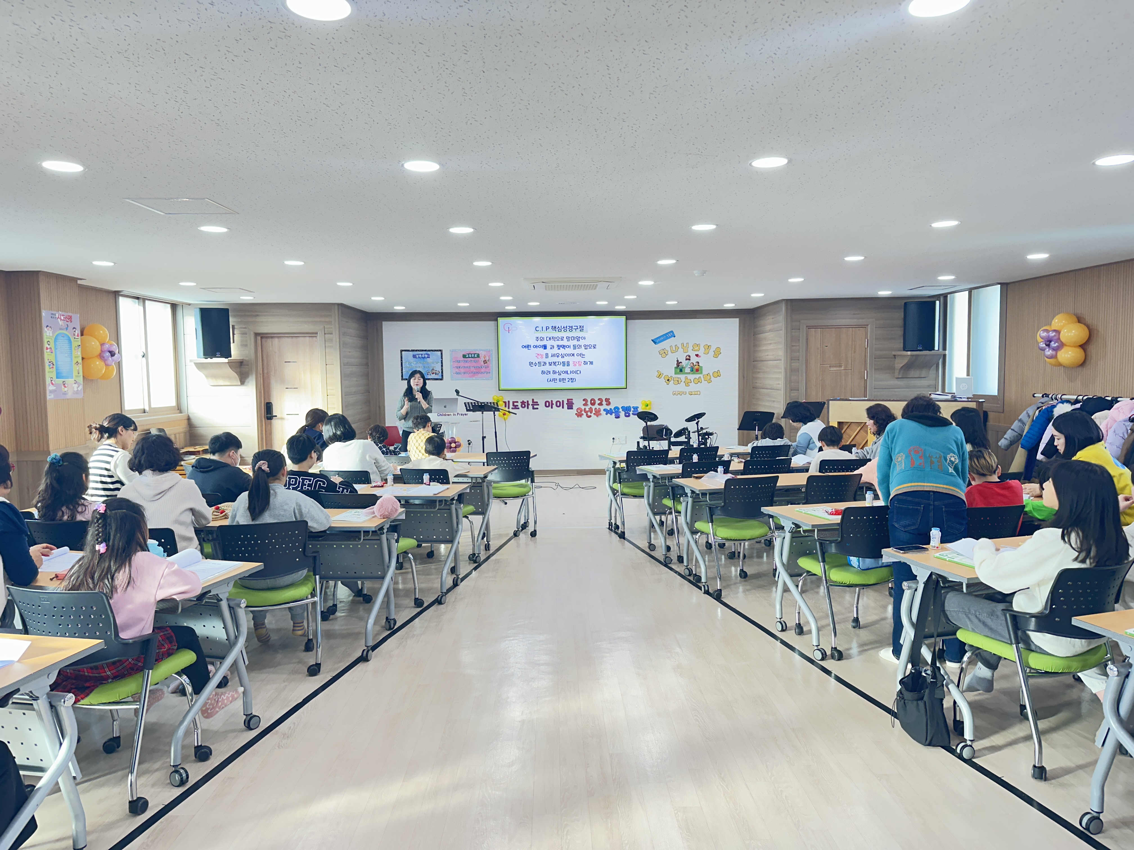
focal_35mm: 24
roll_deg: +0.9
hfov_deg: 71.6
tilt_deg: -4.5
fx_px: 786
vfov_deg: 56.8
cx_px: 567
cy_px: 425
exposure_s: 1/60
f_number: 1.78
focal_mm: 6.86
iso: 160
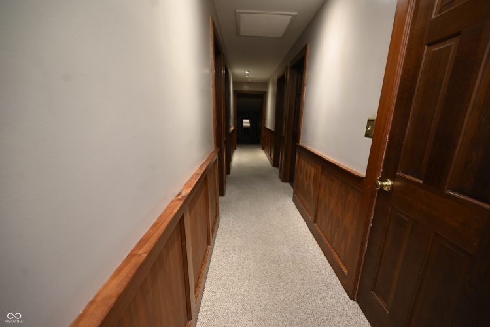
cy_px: 164
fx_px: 191
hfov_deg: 104.2
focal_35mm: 14
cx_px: 245
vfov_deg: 81.3
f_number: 4
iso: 1250
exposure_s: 1/60
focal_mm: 14
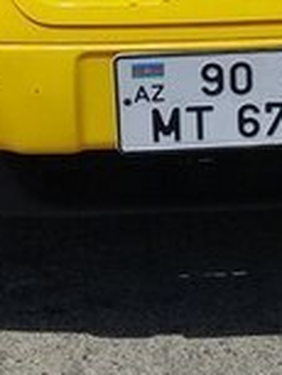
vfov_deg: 13.7
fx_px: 1453
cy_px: -202
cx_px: 223
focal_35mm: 134
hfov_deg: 11.0
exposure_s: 1/2985
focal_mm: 3.3
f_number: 2.2
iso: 50
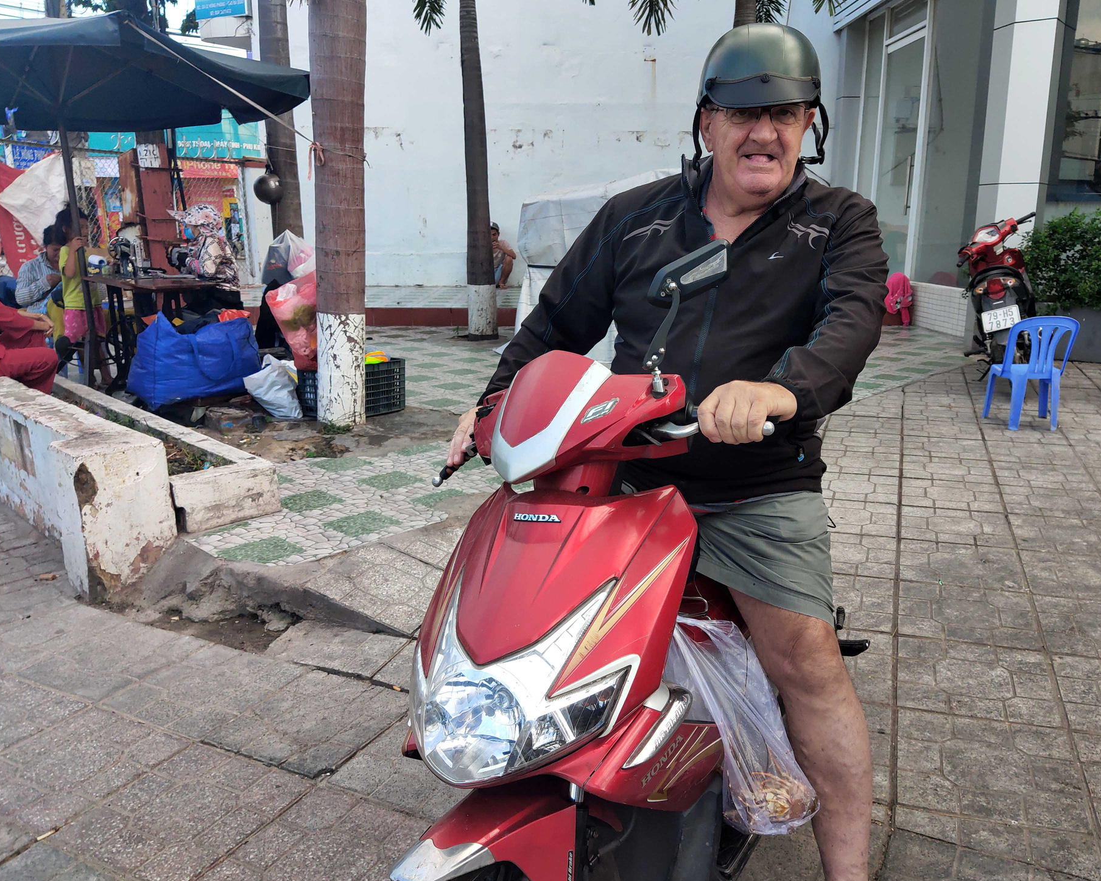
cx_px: 594
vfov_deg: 53.2
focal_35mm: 27
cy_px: 437
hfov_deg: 64.0
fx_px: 880
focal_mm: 4.71
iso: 50
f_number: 1.7
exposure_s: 1/613
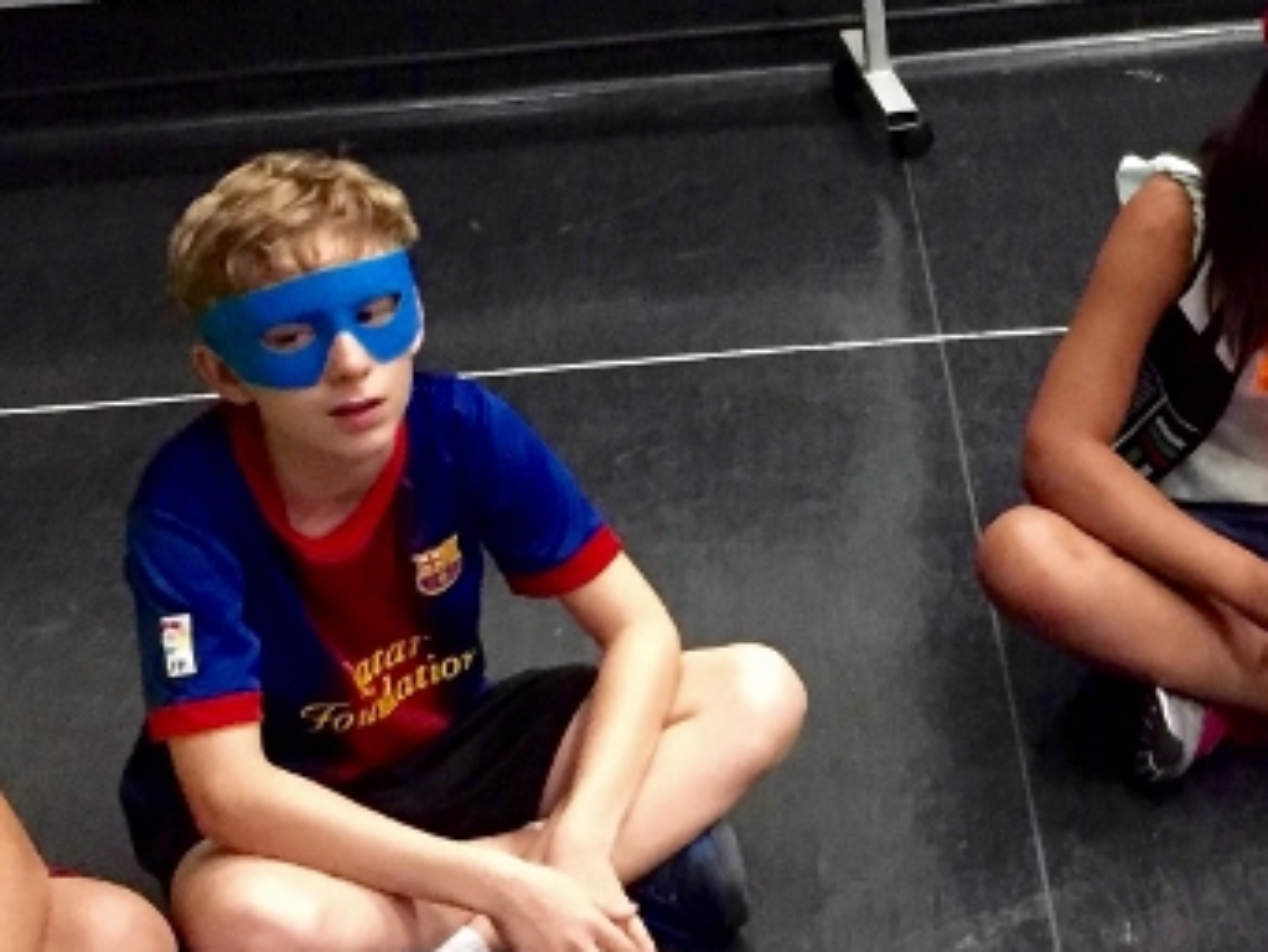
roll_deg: +0.7
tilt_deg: -20.7
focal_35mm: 87
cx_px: 1272
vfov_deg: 17.0
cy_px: 402
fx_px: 3188
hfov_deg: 21.7
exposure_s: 1/17
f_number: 2.2
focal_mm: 4.15
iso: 320
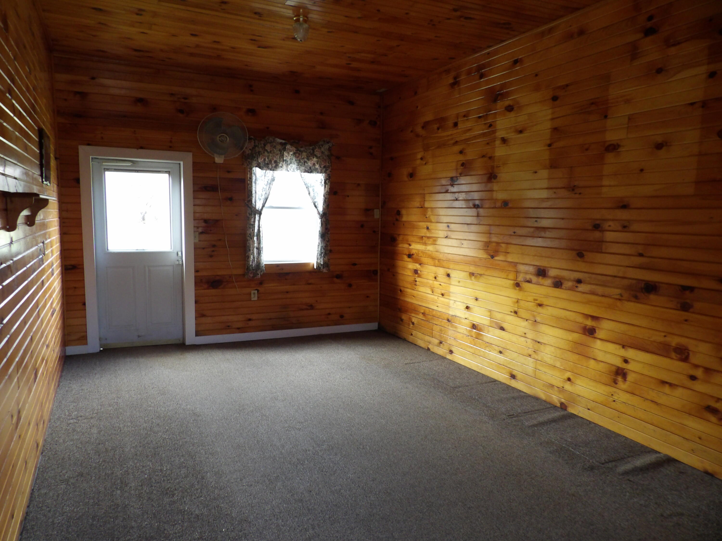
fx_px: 501
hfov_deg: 71.6
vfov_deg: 56.8
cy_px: 270
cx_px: 361
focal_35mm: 24
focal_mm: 4.3
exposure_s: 1/28
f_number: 3.2
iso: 200
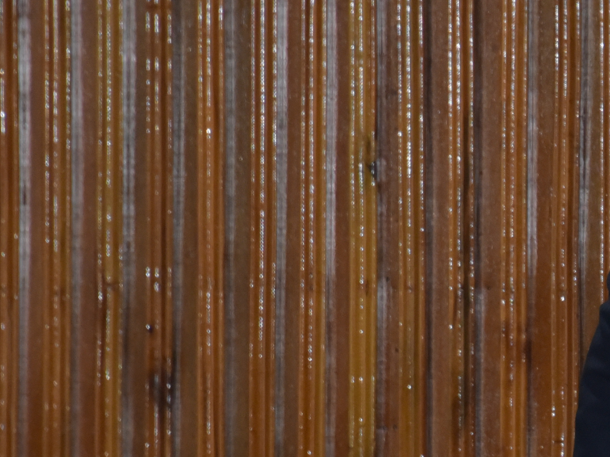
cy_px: 265
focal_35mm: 935
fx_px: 16478
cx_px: 818
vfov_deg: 1.6
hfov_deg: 2.1
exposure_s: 1/200
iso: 3200
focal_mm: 300
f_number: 8
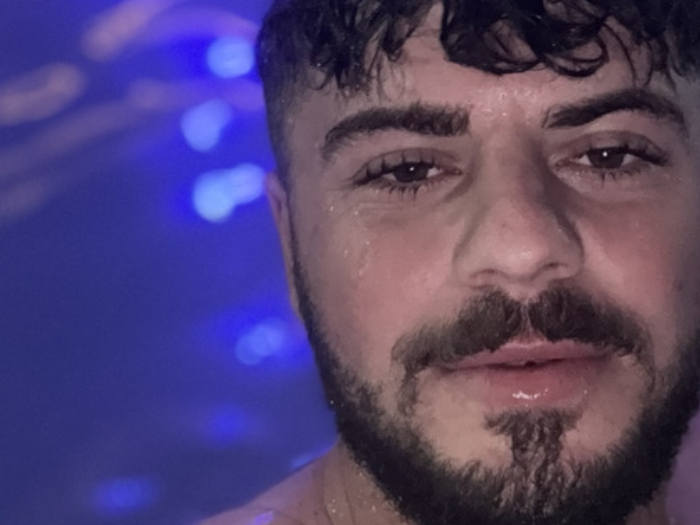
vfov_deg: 23.9
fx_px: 1234
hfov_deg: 31.4
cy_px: 176
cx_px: 475
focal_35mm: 61
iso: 250
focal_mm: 2.69
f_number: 1.9
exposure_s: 1/25
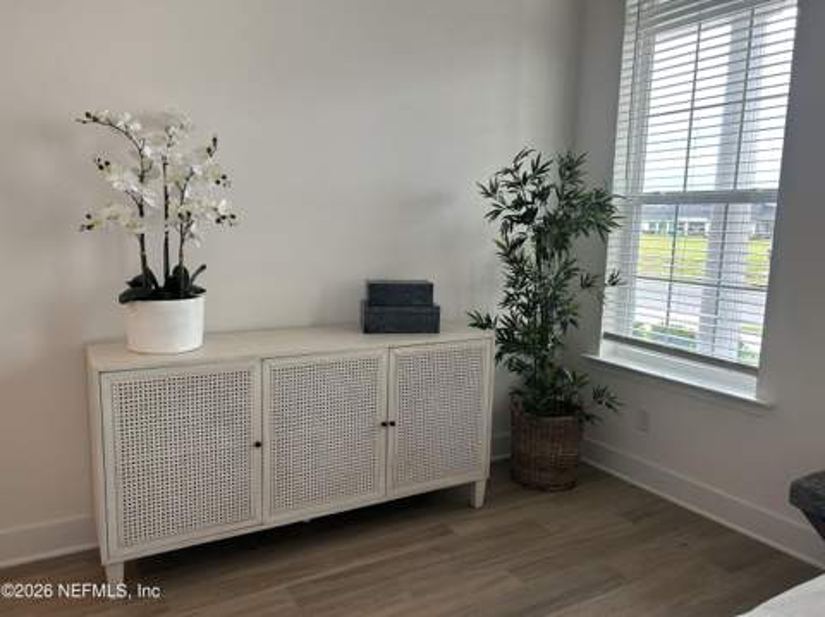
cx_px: 412
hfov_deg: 67.4
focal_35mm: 26
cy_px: 308
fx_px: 619
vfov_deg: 53.0
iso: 100
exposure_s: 1/120
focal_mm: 5.7
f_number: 1.5
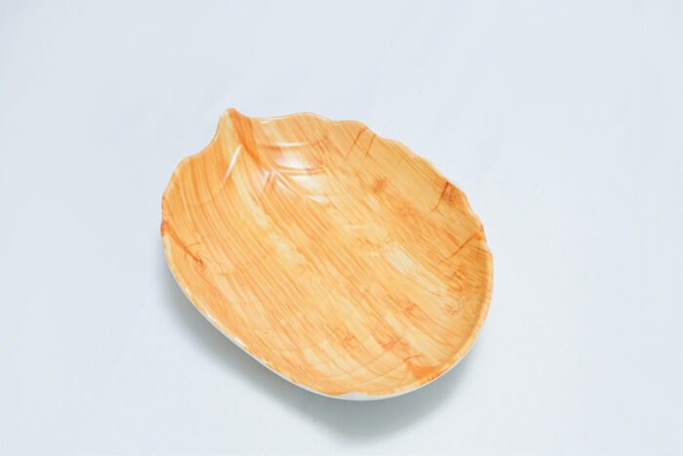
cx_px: 342
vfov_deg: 26.0
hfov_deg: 38.2
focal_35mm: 52
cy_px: 228
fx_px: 987
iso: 2500
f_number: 9
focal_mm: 35
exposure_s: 1/160
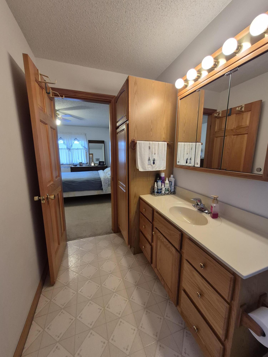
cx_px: 134
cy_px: 178
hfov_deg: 89.9
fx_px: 134
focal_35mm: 13
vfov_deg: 106.2
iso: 125
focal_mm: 1.74
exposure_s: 1/60
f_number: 2.2
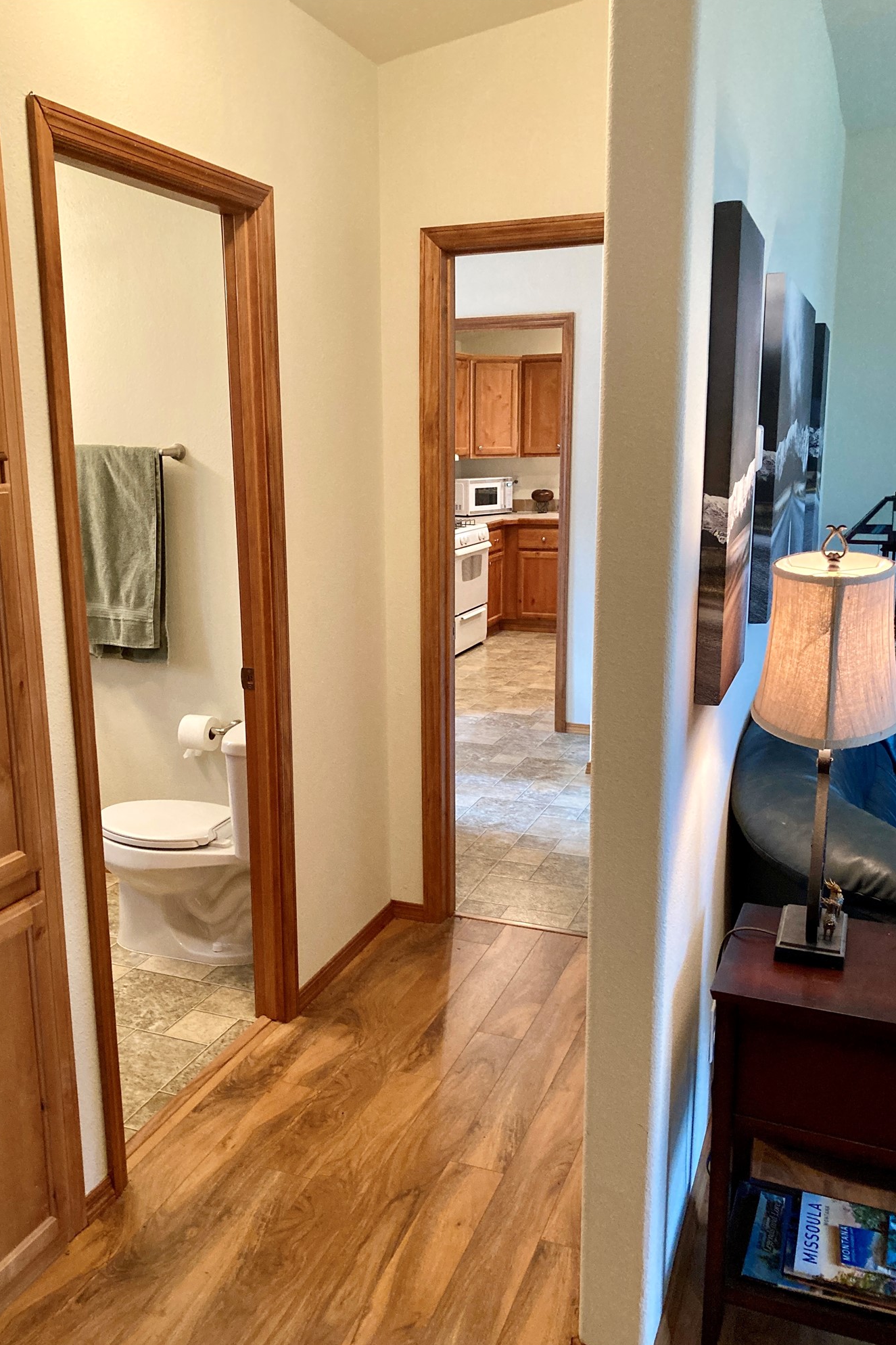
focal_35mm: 30
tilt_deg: -10.3
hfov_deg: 43.6
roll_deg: +1.7
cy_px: 689
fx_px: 1120
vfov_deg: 61.9
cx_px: 409
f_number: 1.8
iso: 320
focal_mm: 3.99
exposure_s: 1/60
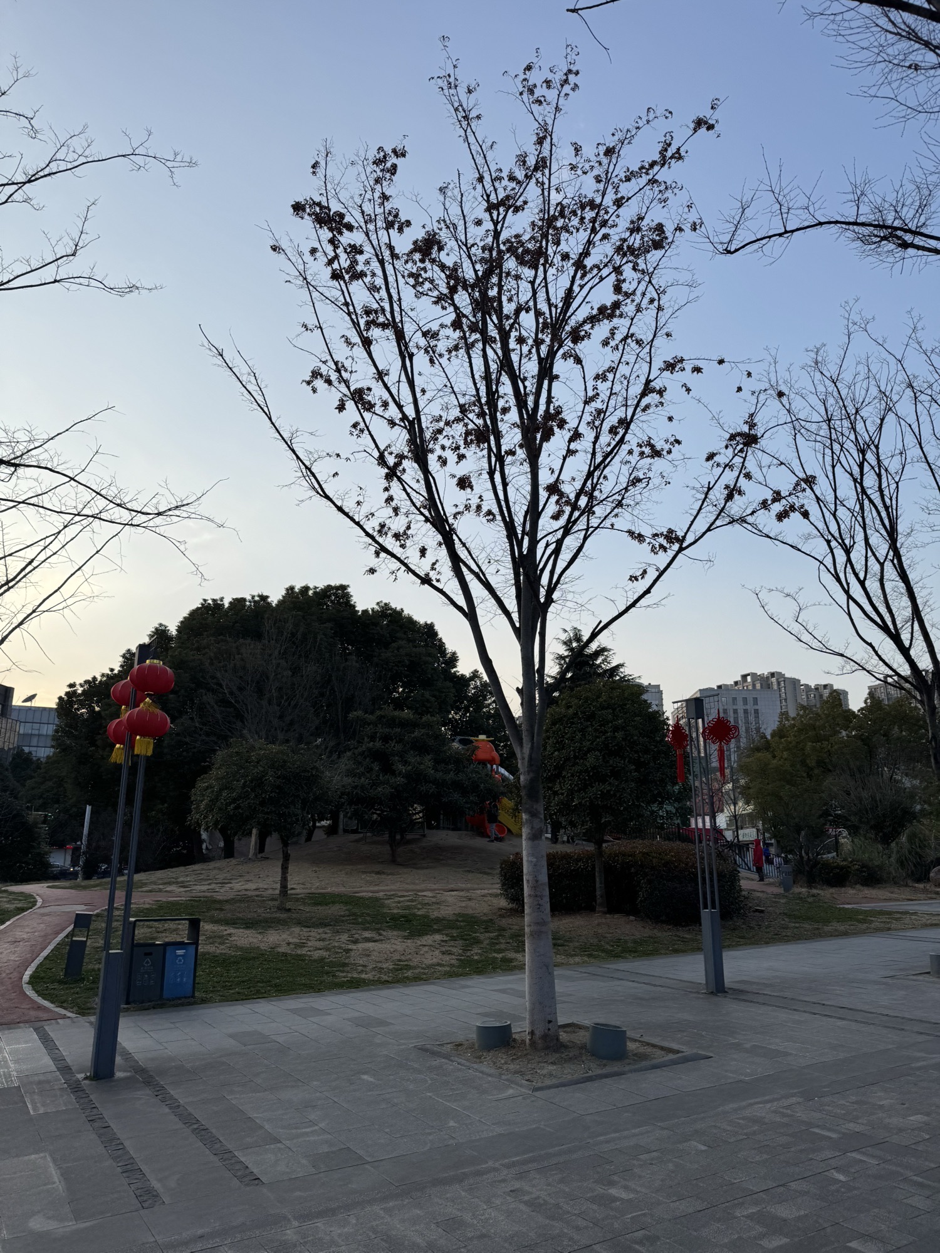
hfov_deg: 56.8
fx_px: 869
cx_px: 470
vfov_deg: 71.6
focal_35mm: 24
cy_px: 626
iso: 80
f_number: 1.78
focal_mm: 6.76
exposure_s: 1/2506
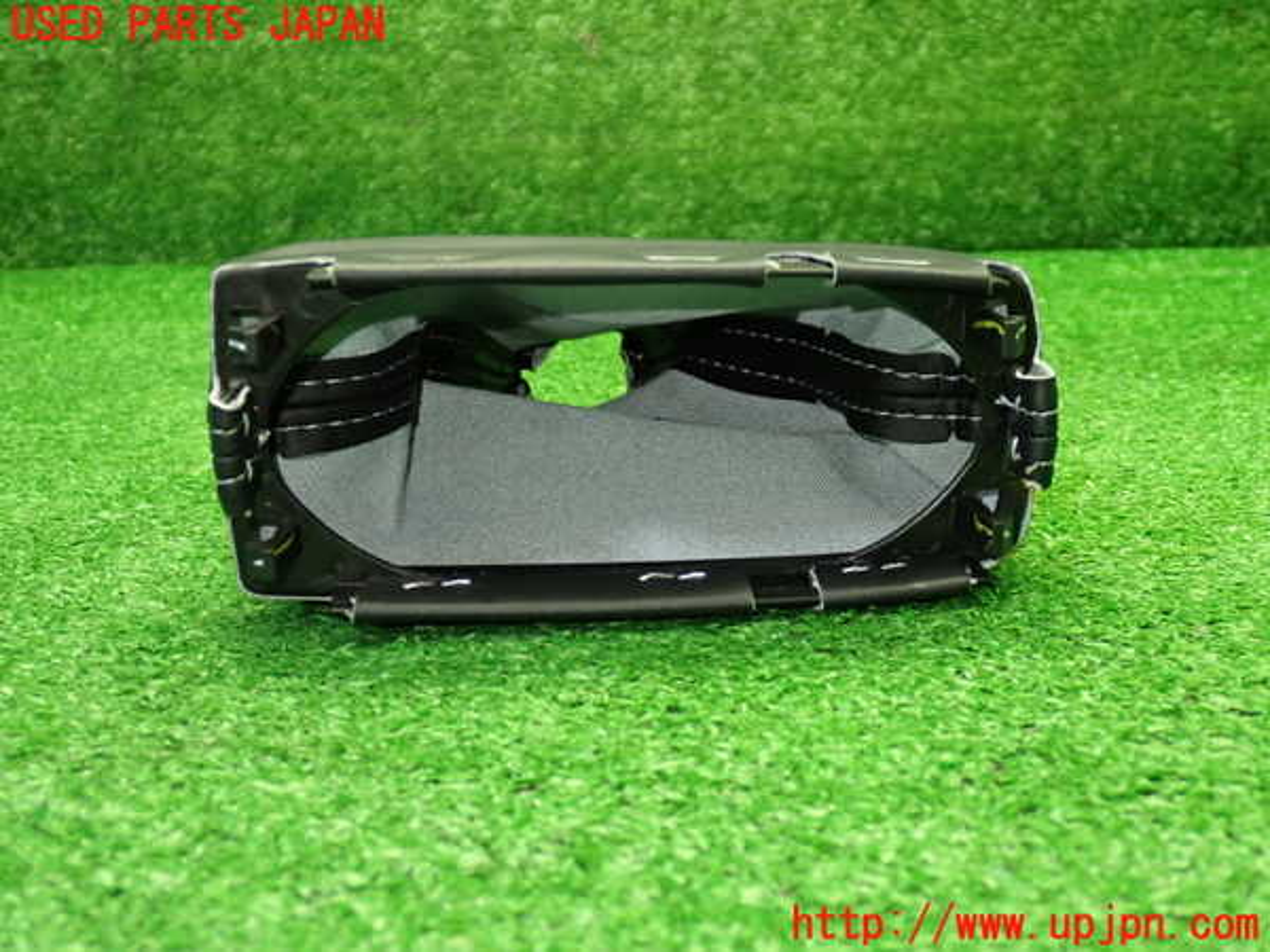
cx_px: 635
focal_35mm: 41
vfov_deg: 35.1
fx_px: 1504
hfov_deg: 45.8
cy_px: 476
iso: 500
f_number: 2.8
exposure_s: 1/40
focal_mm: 7.31
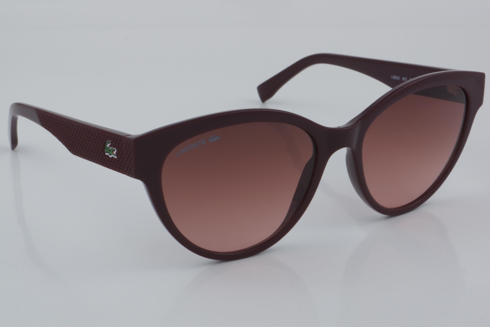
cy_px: 164
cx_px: 245
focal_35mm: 75
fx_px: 1021
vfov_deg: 18.2
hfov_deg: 27.0
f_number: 32
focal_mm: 50
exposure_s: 1/4
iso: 100
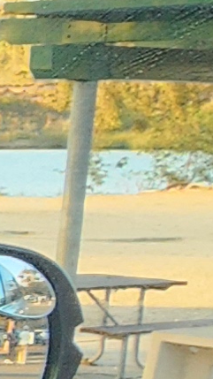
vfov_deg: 16.2
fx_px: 1327
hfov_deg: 5.2
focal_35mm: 132
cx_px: -1056
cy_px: 290
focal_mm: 2.2
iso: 100
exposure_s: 1/60
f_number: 2.2
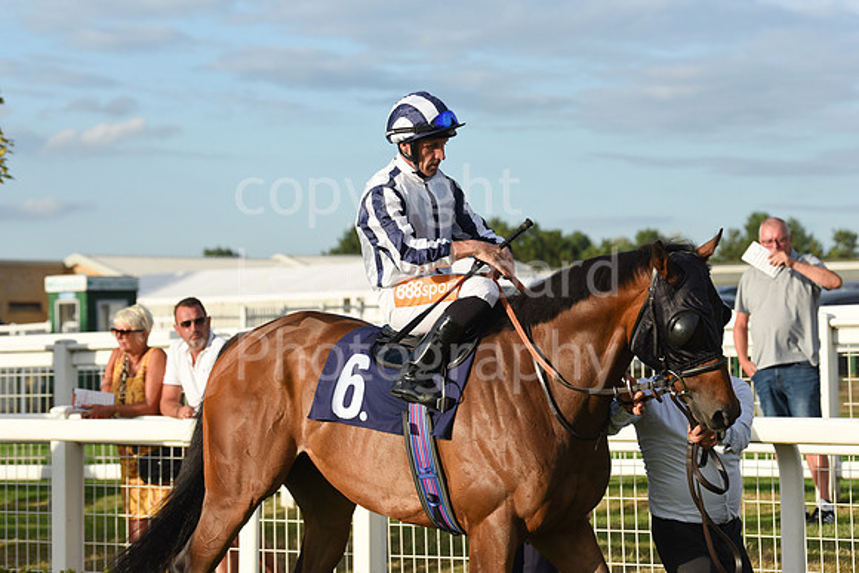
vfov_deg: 10.6
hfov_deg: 15.8
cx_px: 430
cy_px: 286
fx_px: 3103
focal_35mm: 130
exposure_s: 1/3200
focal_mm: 130
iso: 1000
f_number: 6.3
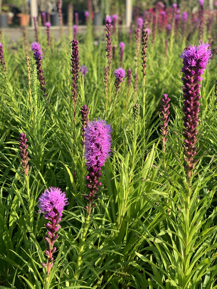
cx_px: 108
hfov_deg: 28.0
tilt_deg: -20.2
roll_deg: -1.6
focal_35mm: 52
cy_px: 144
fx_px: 435
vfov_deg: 36.8
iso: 16
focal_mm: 6
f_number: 2.4
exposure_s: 1/298
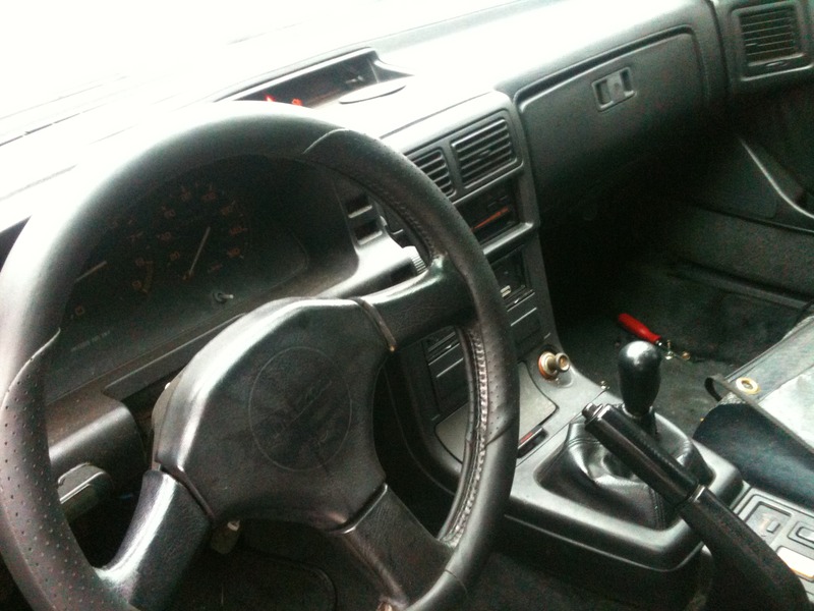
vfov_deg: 40.7
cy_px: 306
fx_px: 823
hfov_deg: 52.6
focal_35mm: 35
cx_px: 407
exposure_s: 1/17
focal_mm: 3.85
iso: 320
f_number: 2.8
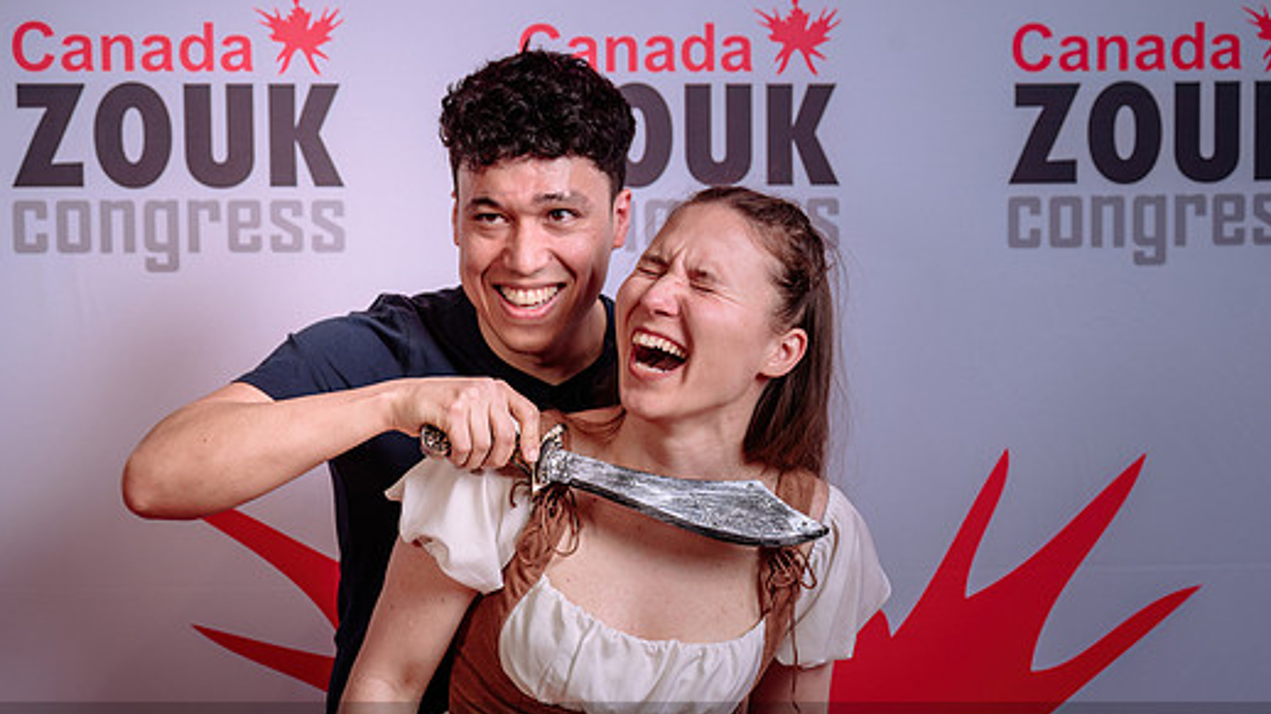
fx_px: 2257
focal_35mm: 67
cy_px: 423
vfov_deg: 18.0
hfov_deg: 31.4
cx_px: 573
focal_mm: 52
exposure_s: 1/160
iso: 100
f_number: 5
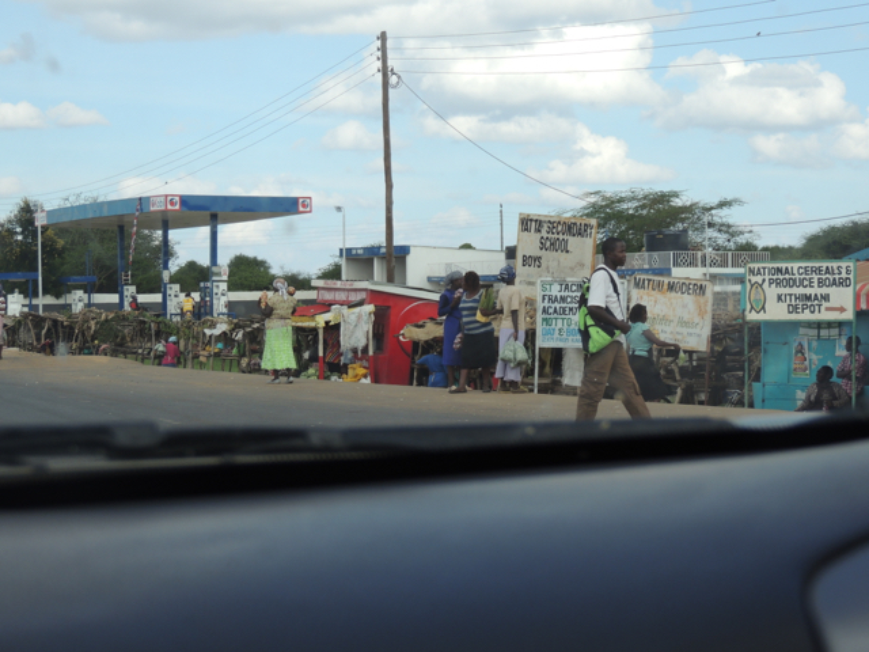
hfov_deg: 21.8
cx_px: 434
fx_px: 2259
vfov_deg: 16.4
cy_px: 326
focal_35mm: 90
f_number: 4.1
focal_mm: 16
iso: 100
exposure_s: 1/500
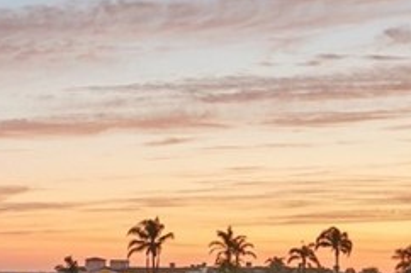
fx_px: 1688
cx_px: -319
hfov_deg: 12.7
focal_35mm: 148
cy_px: 278
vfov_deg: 9.2
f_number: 8
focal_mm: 35
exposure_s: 1/3.33
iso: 1600
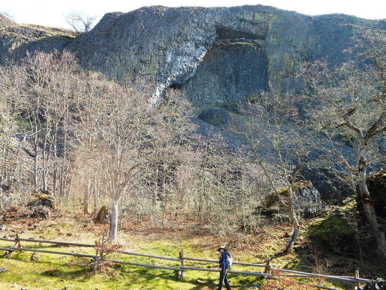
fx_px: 368
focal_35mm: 33
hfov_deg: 55.4
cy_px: 145
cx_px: 193
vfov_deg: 42.9
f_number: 3.5
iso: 80
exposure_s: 1/160
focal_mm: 6
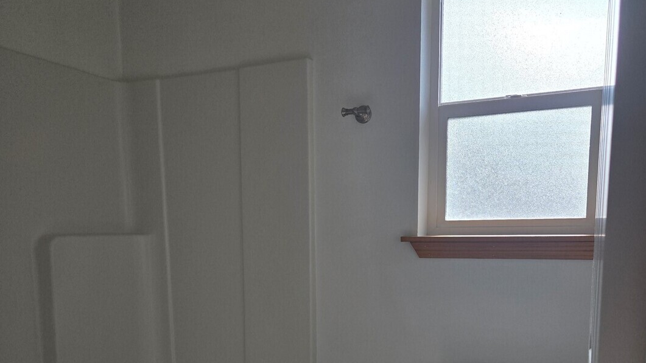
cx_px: 319
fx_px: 582
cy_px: 297
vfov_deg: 33.5
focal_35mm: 34
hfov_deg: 58.0
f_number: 1.8
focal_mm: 5.4
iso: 80
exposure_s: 1/1123
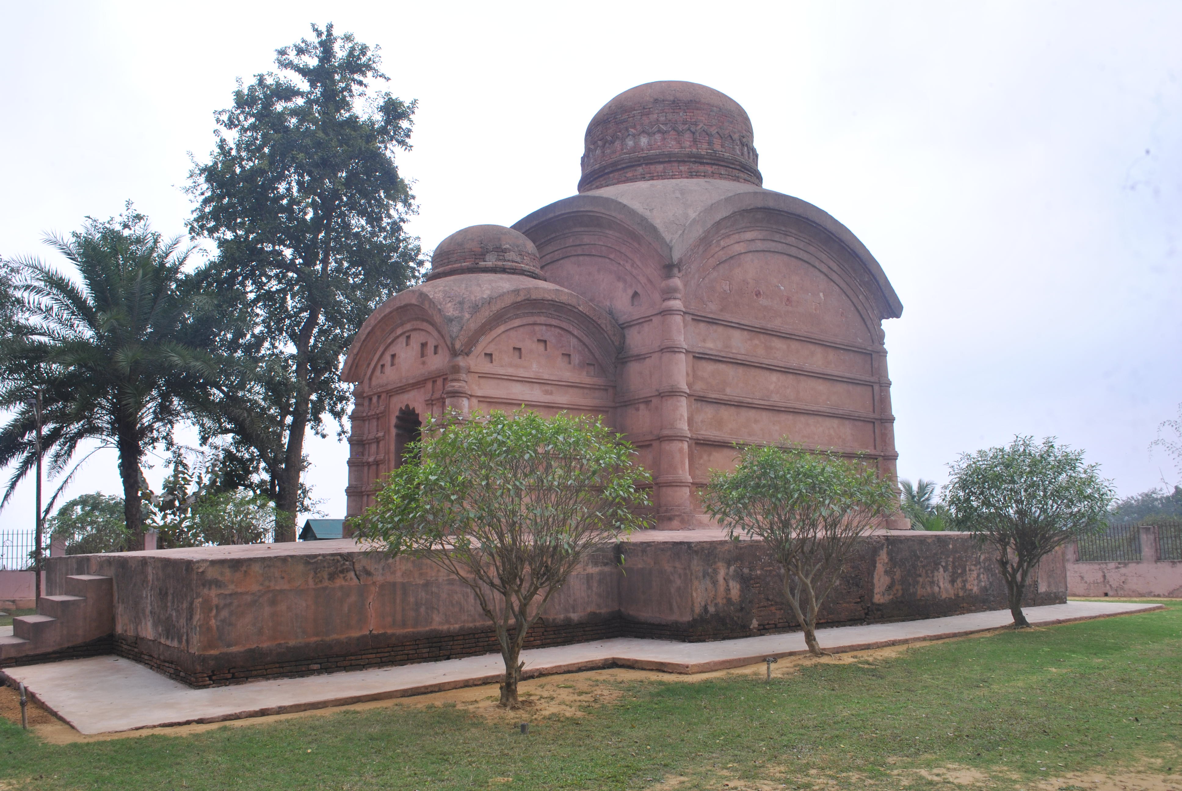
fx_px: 986
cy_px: 396
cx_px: 591
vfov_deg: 43.7
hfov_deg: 61.9
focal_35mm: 30
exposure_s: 1/80
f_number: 9
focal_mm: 20
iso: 100
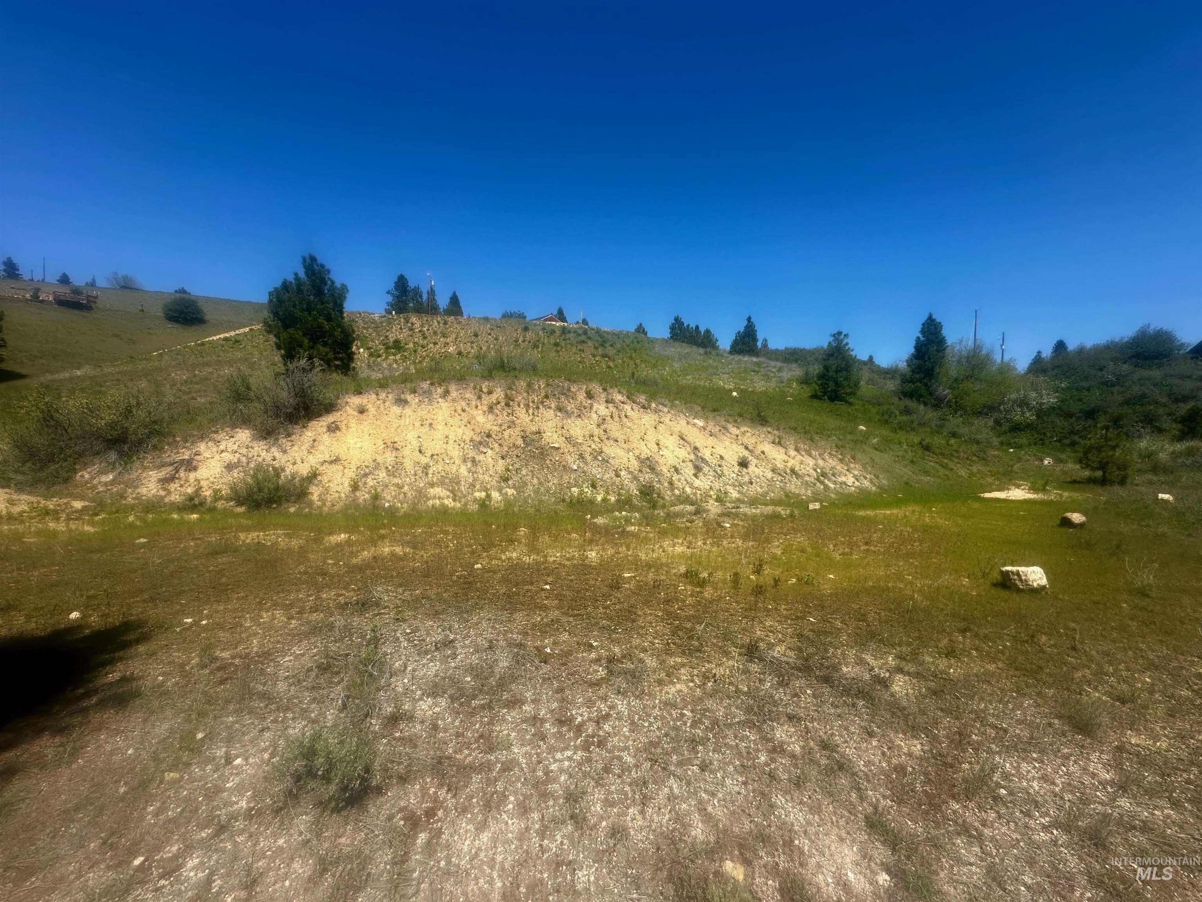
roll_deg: -1.6
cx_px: 601
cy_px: 451
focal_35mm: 14
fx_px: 486
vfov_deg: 85.7
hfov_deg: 102.1
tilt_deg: -0.8
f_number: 2.2
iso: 50
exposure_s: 1/2212
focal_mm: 2.22
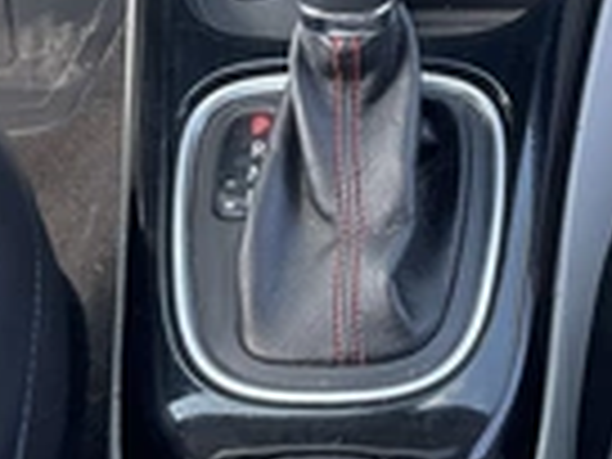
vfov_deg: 17.2
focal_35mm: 85
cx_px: 432
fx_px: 1503
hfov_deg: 22.9
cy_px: 72
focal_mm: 3
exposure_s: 1/122
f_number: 1.8
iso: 32
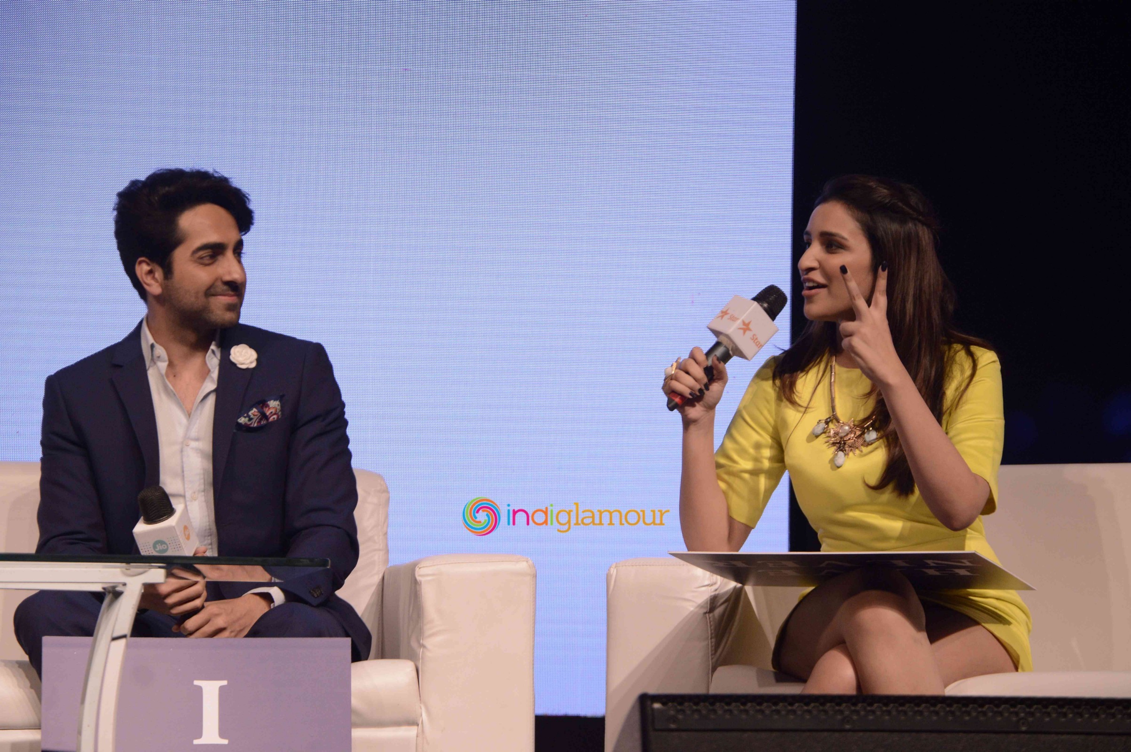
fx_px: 4332
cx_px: 566
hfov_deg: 14.9
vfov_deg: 9.9
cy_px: 376
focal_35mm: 138
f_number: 6.3
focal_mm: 92
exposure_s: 1/200
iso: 800
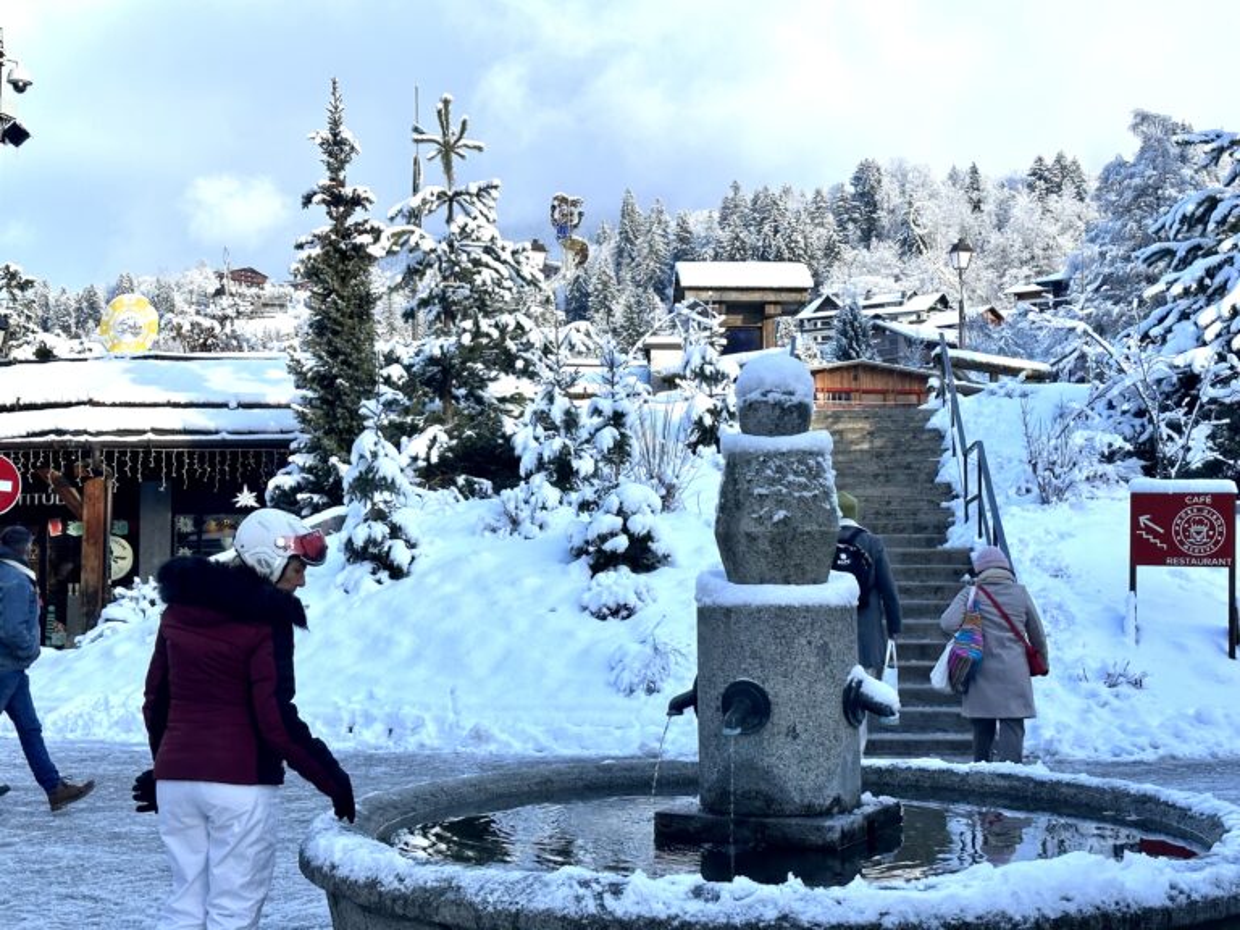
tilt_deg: +3.1
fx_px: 1719
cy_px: 465
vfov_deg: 30.3
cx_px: 620
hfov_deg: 39.7
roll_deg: -0.1
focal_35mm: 48
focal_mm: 6.86
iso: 64
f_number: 1.78
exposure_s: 1/1120
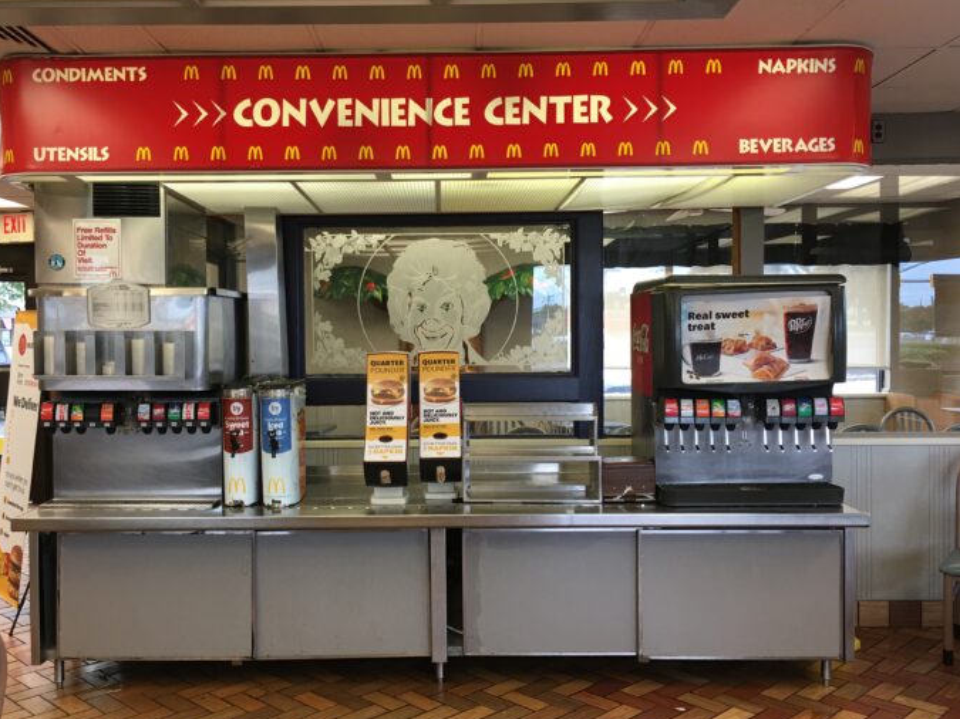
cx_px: 428
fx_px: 915
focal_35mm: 33
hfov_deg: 55.2
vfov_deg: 42.9
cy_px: 374
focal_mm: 4.15
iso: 32
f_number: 2.2
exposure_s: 1/30
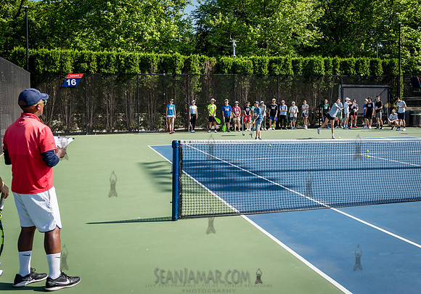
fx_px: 496
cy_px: 127
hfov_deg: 45.7
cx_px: 250
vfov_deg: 32.9
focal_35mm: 42
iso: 200
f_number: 4.5
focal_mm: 34
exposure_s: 1/1000
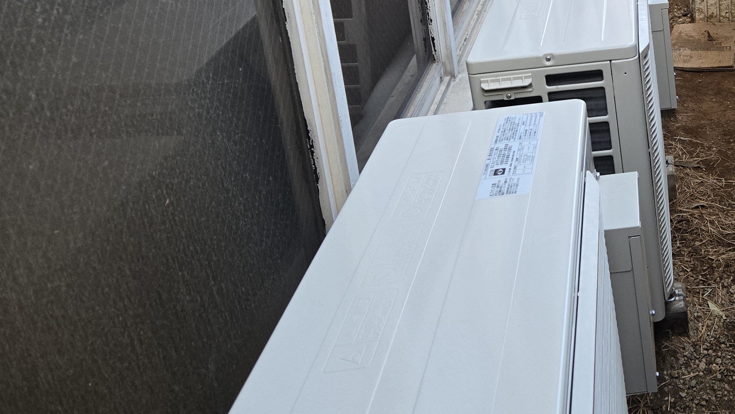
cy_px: 24
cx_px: 668
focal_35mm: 48
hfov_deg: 39.6
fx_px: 936
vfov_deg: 24.1
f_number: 1.8
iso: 320
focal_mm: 5.4
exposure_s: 1/100
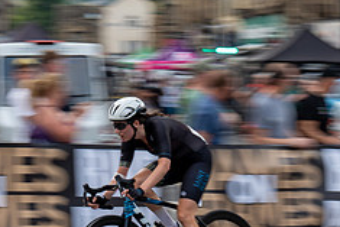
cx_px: -86
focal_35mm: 209
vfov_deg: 6.6
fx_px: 1975
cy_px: 141
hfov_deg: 9.7
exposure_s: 1/100
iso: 500
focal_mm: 74
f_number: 10
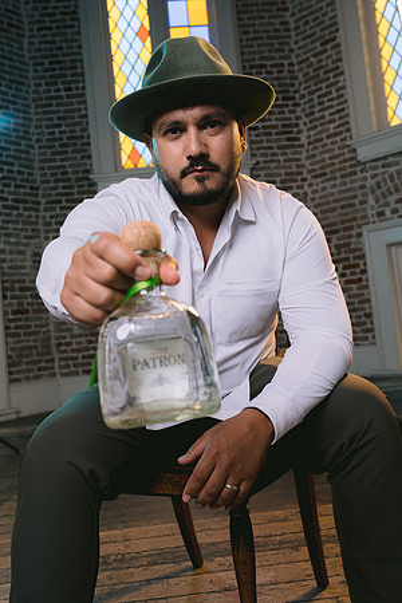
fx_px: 586
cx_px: 201
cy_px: 302
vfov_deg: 54.4
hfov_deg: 37.9
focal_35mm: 35
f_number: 5.6
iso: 200
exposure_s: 1/125
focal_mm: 35
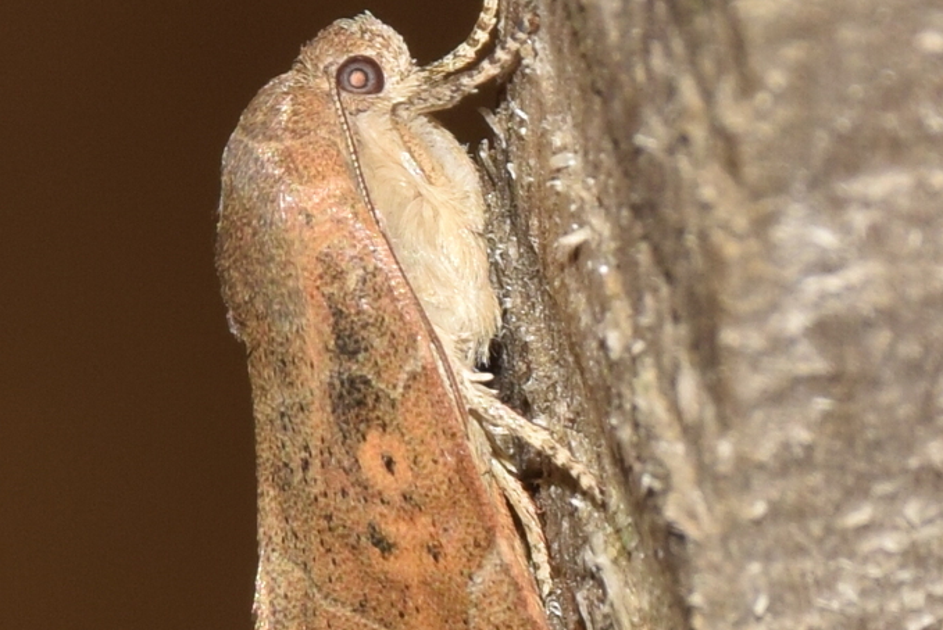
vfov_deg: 4.7
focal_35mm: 296
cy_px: 418
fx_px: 7760
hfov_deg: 7.0
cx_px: 383
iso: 100
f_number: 13
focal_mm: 140
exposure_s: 1/160
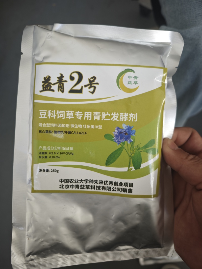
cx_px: 101
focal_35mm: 23
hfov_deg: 58.9
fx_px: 179
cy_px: 134
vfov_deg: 73.9
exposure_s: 1/100
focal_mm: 6.55
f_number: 1.6
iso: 160
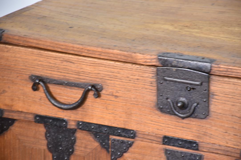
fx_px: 1406
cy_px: 80
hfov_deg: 9.8
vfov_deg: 6.5
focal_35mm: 210
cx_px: 120
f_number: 5.6
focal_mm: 140
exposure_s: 1/10
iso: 400
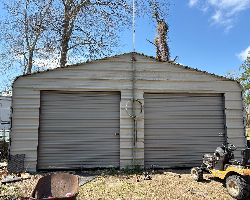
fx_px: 207
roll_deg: +0.7
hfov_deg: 62.2
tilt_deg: +6.6
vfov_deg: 51.5
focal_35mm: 28
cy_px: 102
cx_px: 127
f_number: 1.6
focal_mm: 5.96
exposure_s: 1/1626
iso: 50
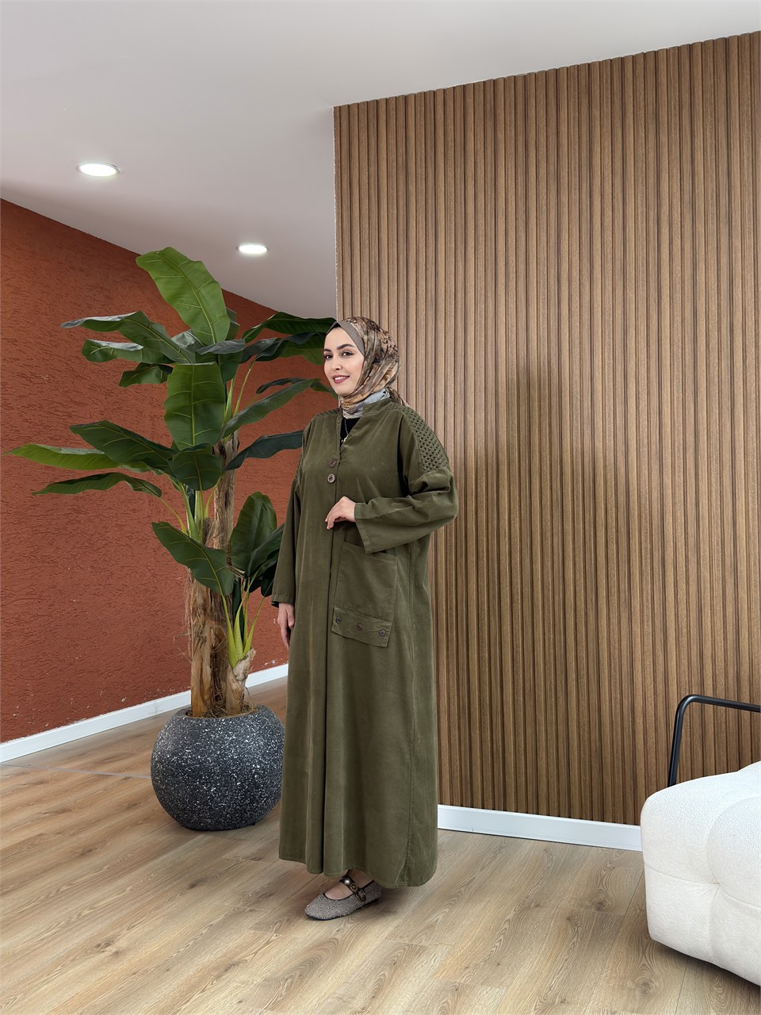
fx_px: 1026
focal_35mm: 35
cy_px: 508
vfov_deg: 52.6
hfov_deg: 40.7
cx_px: 380
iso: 125
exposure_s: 1/108
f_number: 1.78
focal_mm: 6.76
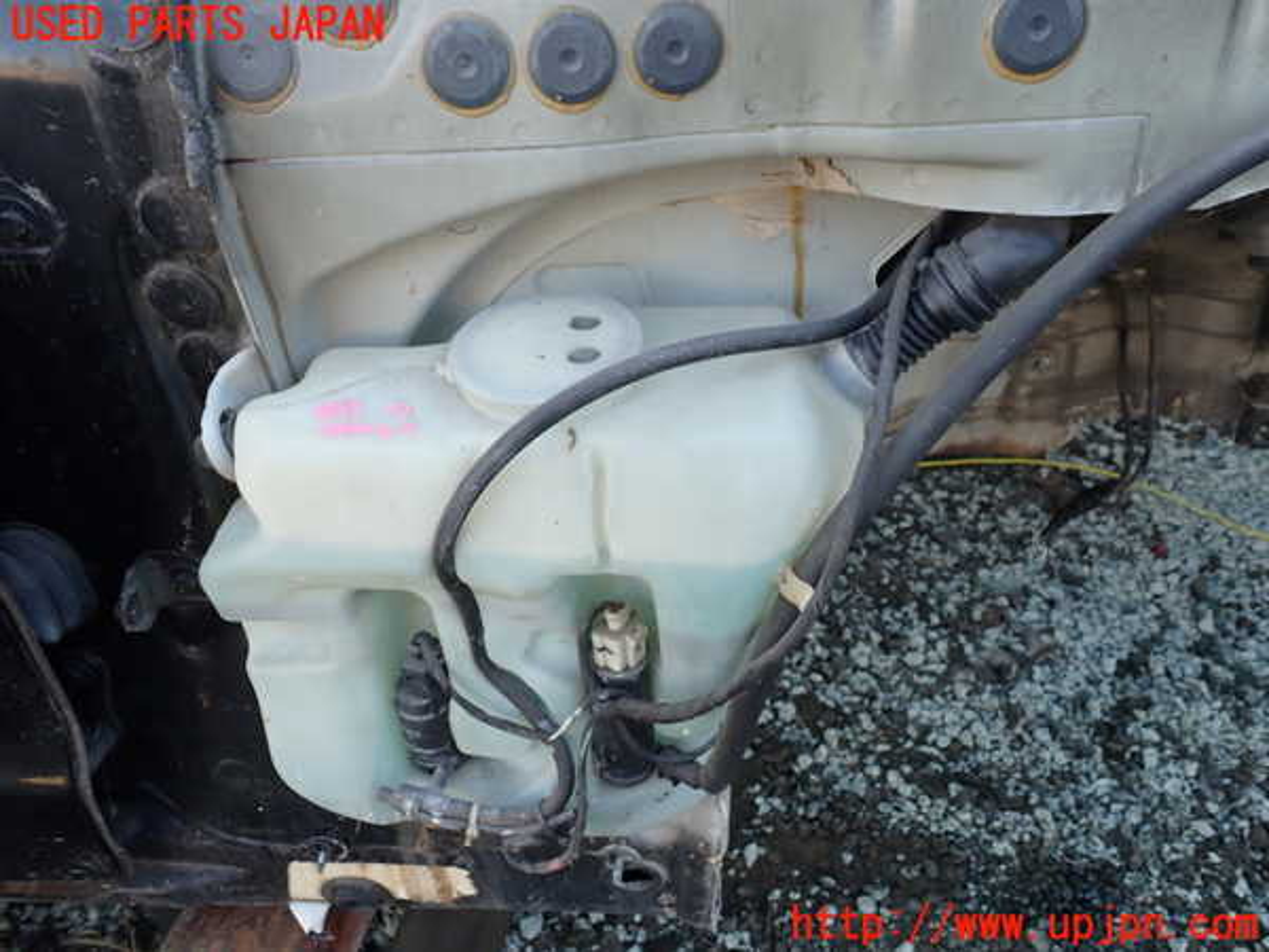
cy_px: 476
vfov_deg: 46.8
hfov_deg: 60.0
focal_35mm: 30
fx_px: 1100
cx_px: 634
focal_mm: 5.4
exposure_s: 1/80
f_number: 3.2
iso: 100
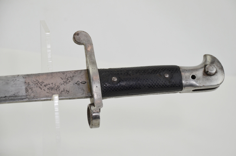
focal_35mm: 142
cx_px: 118
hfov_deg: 14.4
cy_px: 78
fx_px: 932
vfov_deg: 9.6
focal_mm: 95
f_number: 5.6
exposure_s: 1/250
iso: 500
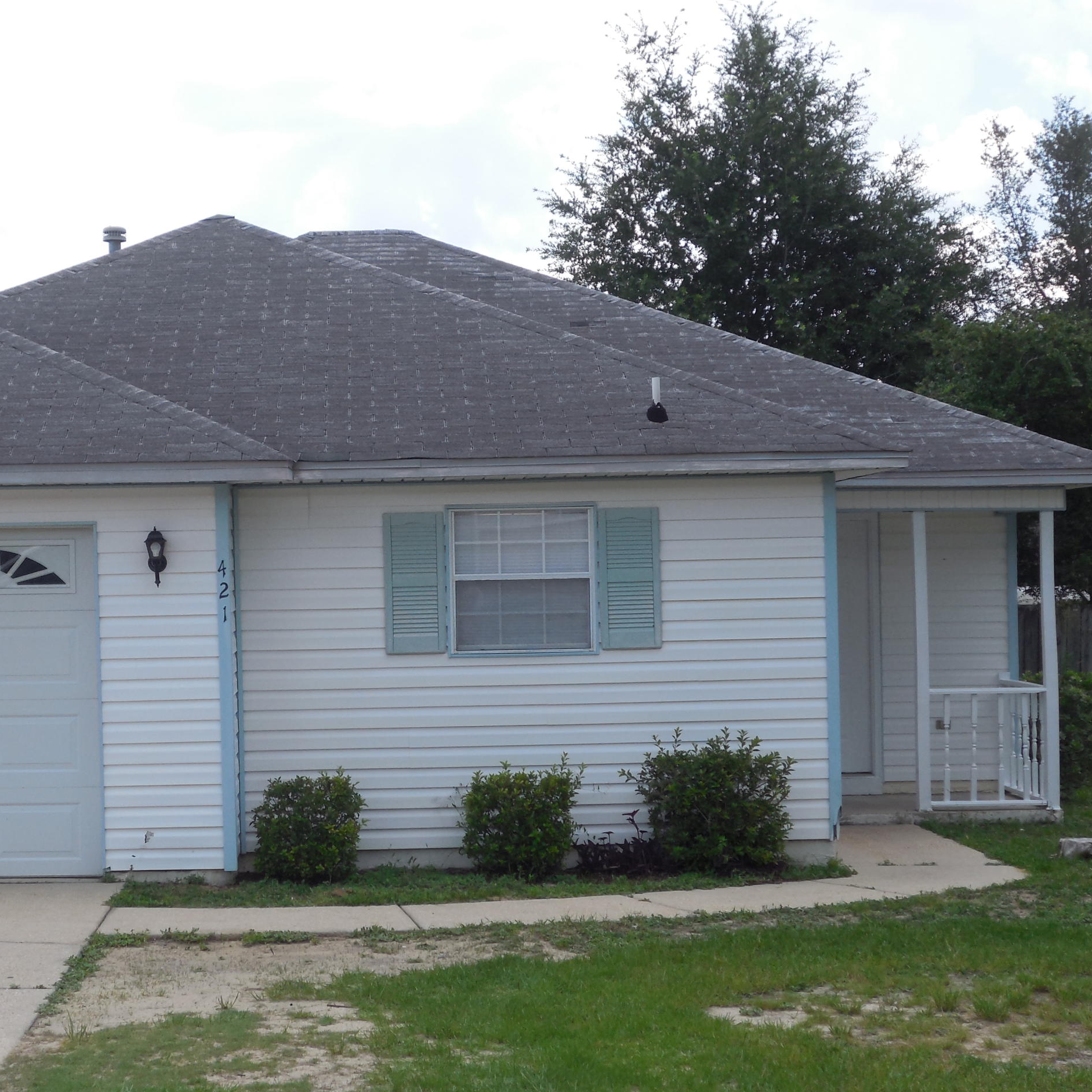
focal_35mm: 69
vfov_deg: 25.0
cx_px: 321
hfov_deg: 24.8
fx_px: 2463
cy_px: 587
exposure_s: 1/250
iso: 125
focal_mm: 8.8
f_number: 4.8
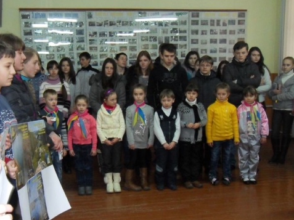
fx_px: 399
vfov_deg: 30.7
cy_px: 137
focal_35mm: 47
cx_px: 114
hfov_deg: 40.2
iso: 400
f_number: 3.5
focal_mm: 6.3
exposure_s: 1/45
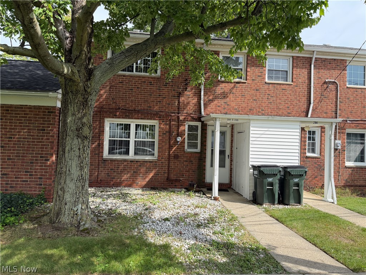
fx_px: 254
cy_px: 138
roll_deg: -2.2
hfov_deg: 71.6
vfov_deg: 56.8
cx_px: 183
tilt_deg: +2.4
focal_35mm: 24
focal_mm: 6.76
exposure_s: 1/2299
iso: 100
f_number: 1.78
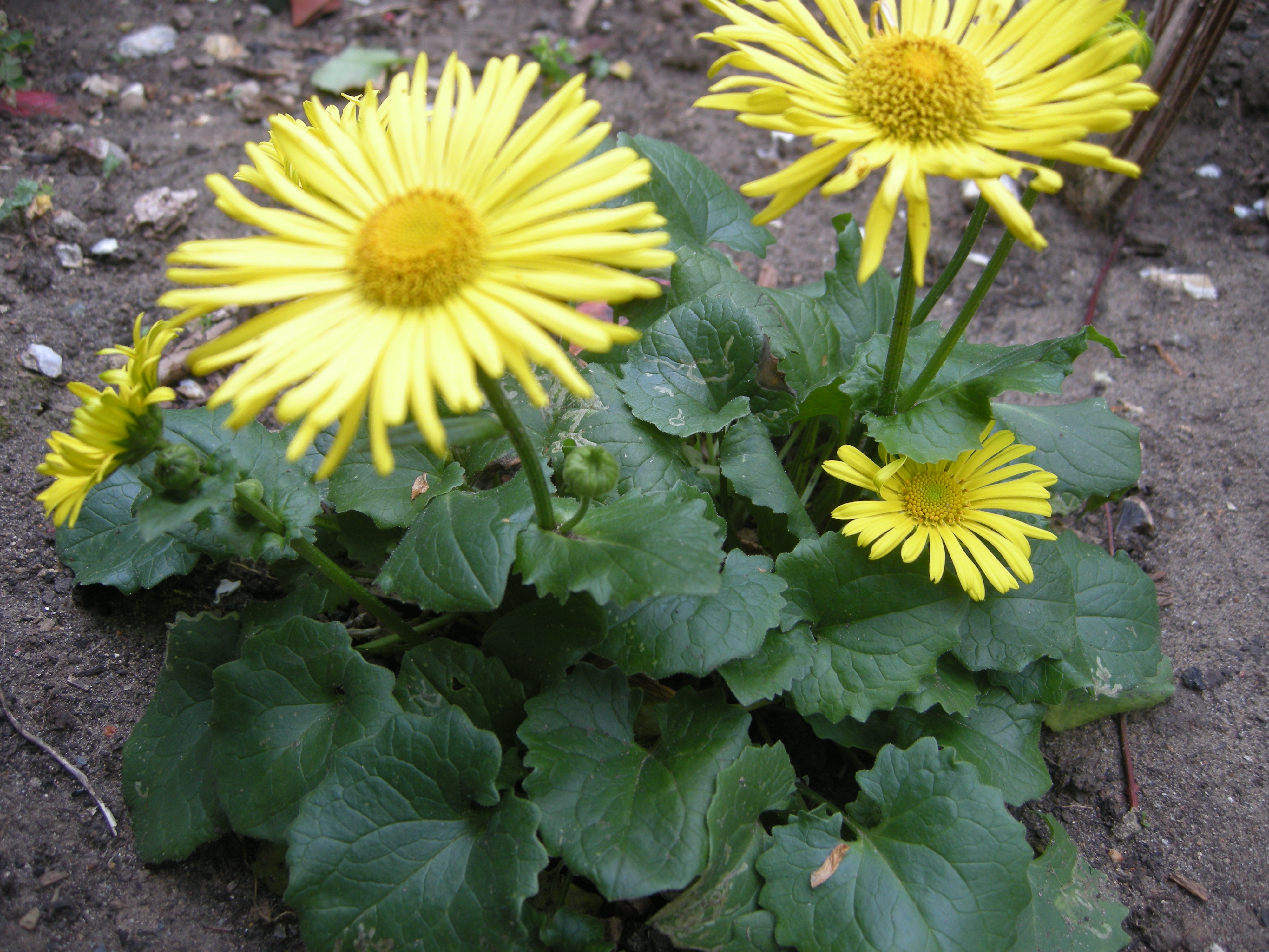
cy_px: 476
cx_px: 634
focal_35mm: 35
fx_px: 1283
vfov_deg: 40.7
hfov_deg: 52.6
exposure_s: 1/57
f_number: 2.7
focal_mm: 7.5
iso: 98
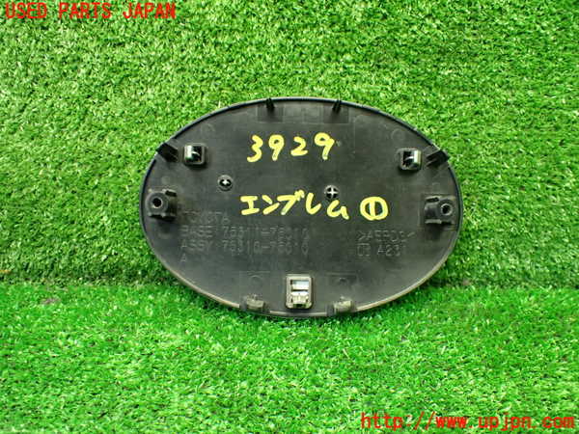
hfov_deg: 60.0
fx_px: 502
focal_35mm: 30
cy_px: 217
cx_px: 290
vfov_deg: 46.8
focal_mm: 5.4
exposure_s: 1/60
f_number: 2.3
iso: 800
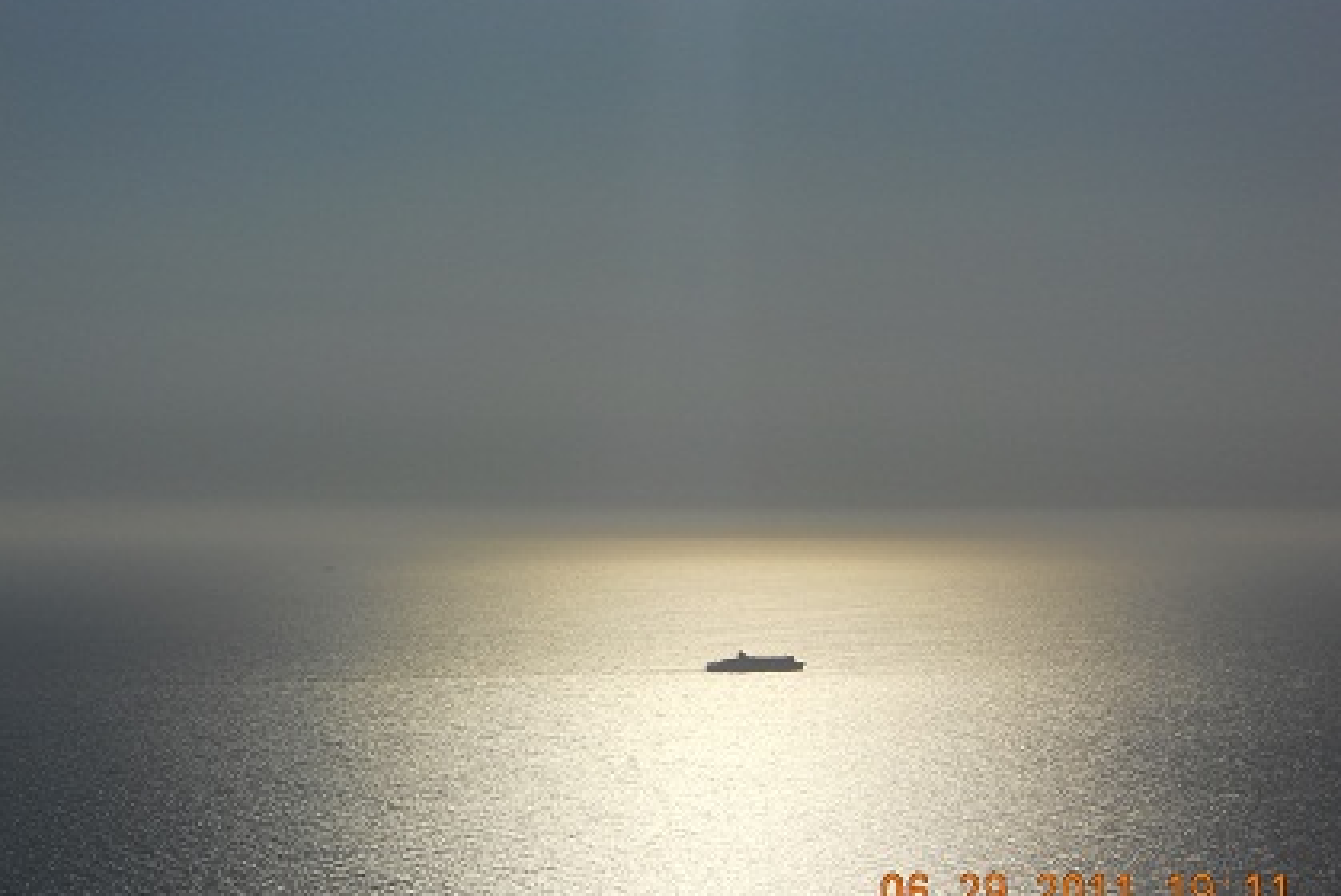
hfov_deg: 21.0
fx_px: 3616
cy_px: 488
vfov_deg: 14.1
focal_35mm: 97
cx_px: 667
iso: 80
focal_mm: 16.5
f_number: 13.5
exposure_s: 1/1000
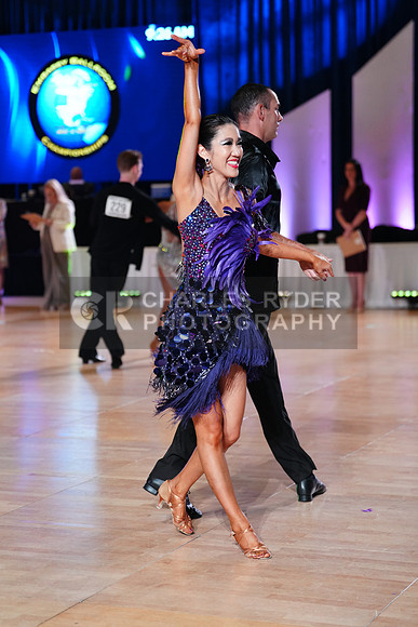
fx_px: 1427
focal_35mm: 82
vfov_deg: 24.8
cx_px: 209
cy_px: 314
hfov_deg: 16.7
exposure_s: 1/400
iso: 2000
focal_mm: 82
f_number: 2.8
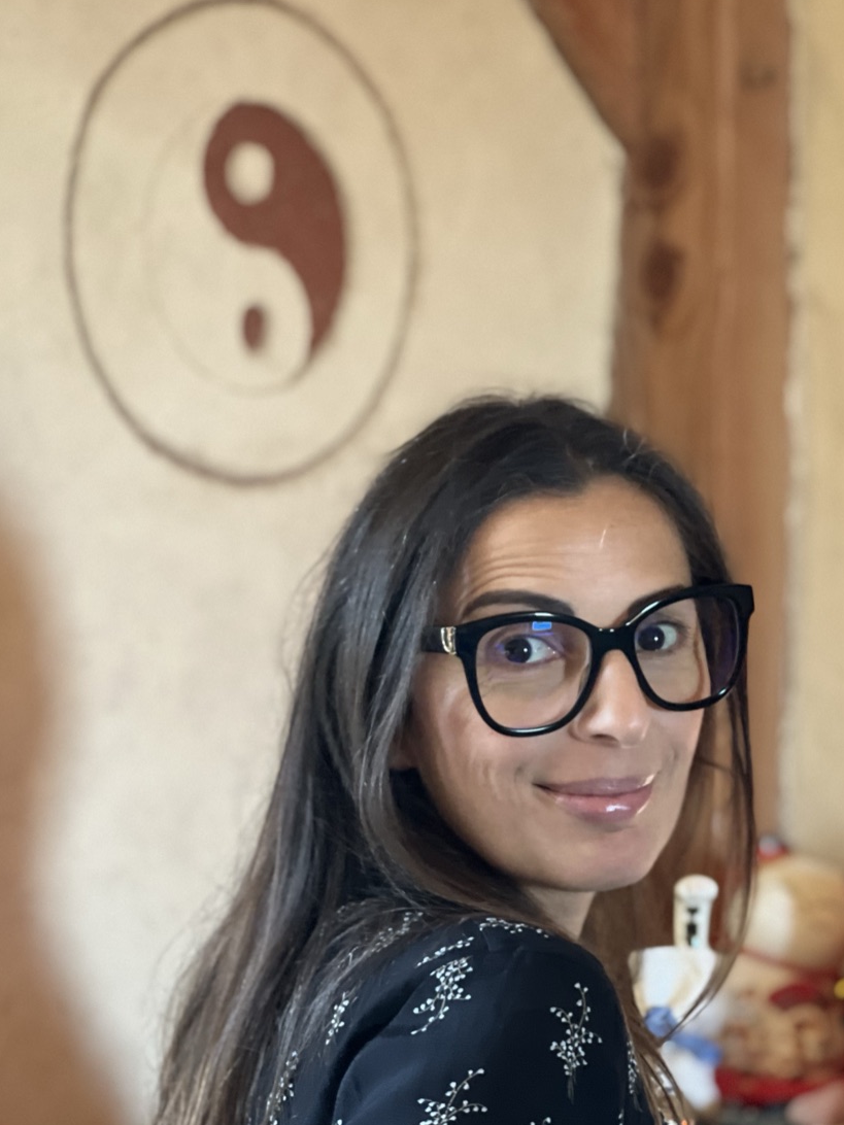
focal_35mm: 94
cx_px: 508
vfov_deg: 20.8
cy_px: 656
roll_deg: -0.4
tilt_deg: -6.2
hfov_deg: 15.7
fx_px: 3056
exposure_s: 1/14
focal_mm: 9
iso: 500
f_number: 2.8
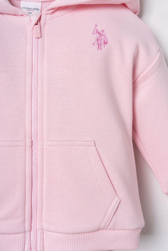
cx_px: 84
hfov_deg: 27.0
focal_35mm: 50
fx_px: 350
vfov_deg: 39.6
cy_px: 126
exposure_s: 1/125
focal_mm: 50
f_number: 9
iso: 250
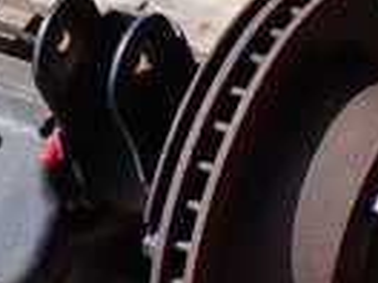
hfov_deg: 10.0
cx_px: -306
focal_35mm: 187
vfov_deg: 7.9
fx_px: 2042
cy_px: 66
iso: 100
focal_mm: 7.31
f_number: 4
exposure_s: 1/500
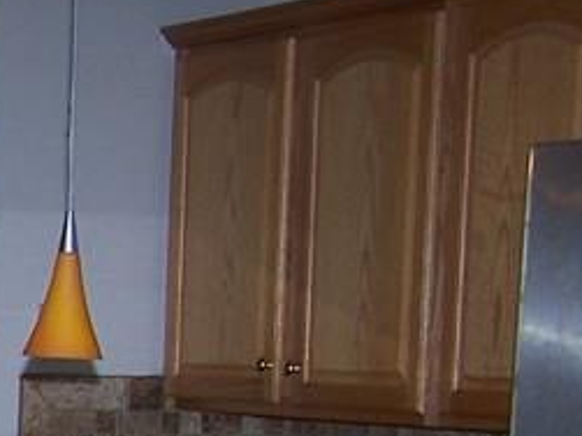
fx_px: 2605
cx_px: -552
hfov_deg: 11.6
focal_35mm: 155
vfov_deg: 9.2
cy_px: 712
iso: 80
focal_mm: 6.3
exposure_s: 1/60
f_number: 2.8
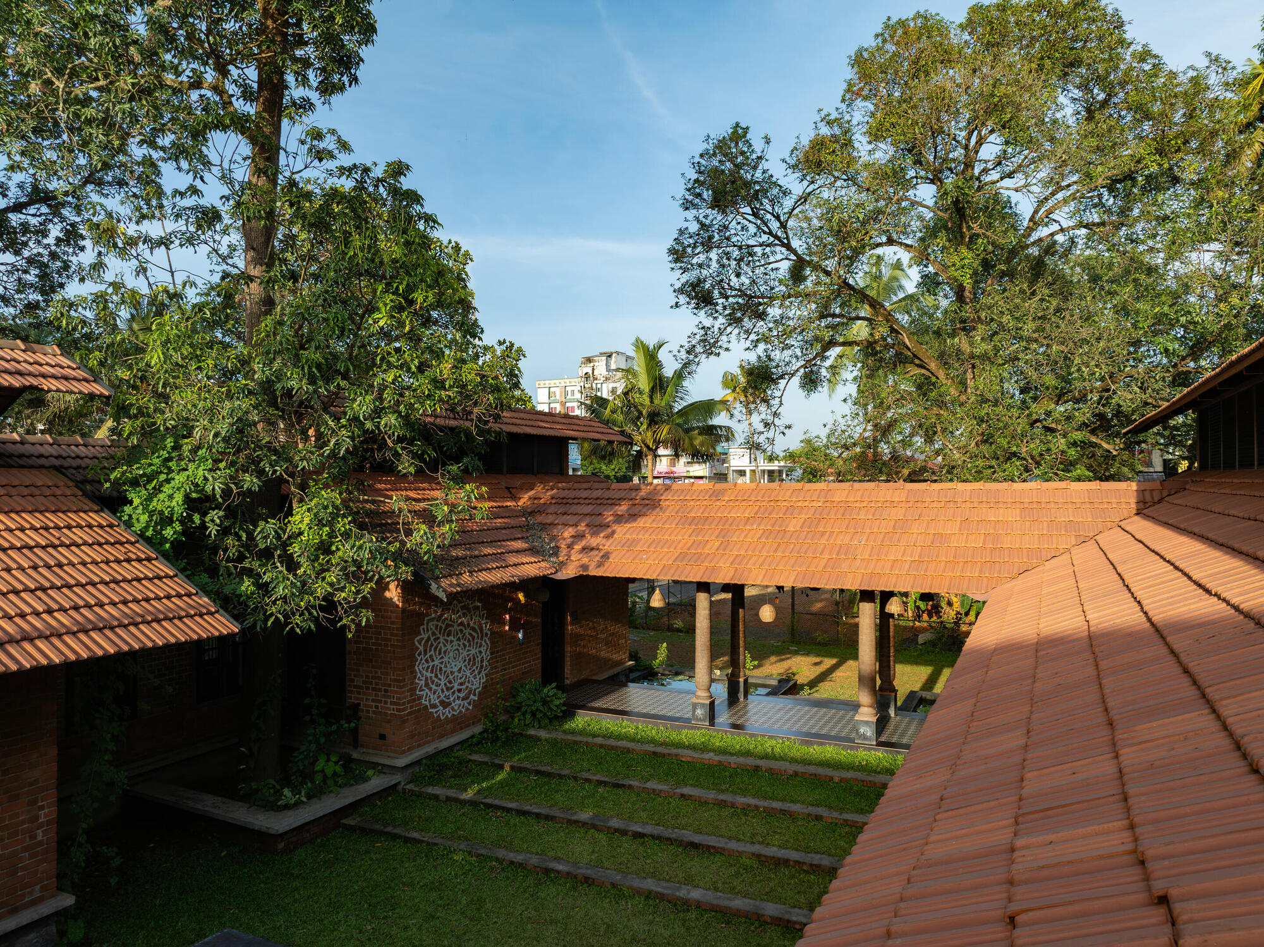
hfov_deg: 71.6
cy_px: 474
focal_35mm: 24
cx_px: 632
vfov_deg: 56.8
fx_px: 876
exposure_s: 1/1000
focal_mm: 12.29
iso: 160
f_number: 2.8
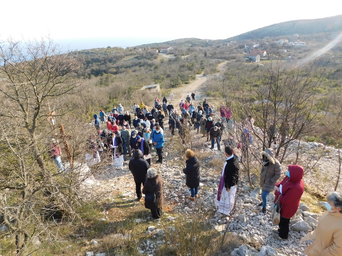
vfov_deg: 58.9
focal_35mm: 23
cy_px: 128
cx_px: 171
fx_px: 227
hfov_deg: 73.9
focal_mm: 4
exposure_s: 1/320
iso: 125
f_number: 3
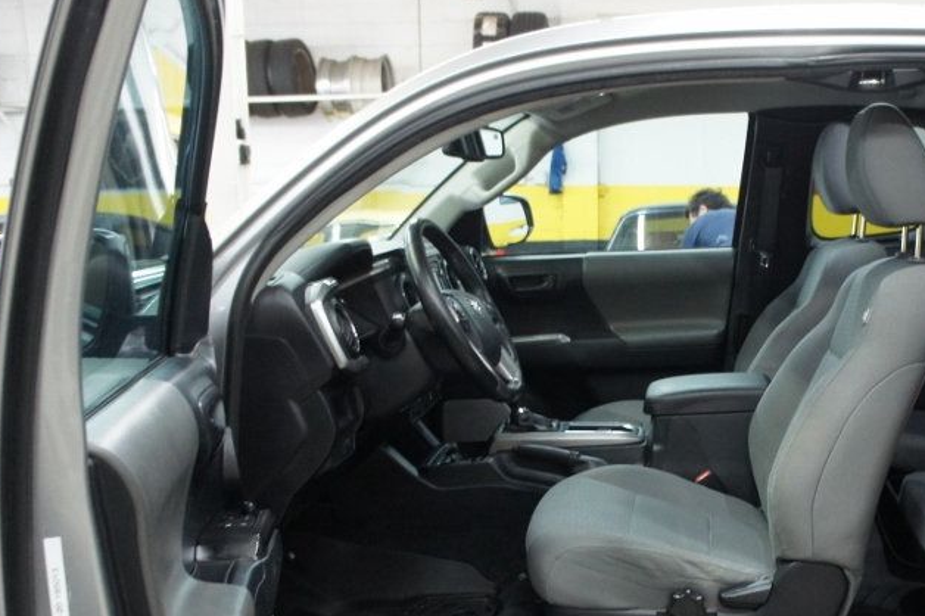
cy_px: 471
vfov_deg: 29.9
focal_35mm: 44
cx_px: 708
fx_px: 1130
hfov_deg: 42.9
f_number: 3.5
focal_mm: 18
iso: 1600
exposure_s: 1/60
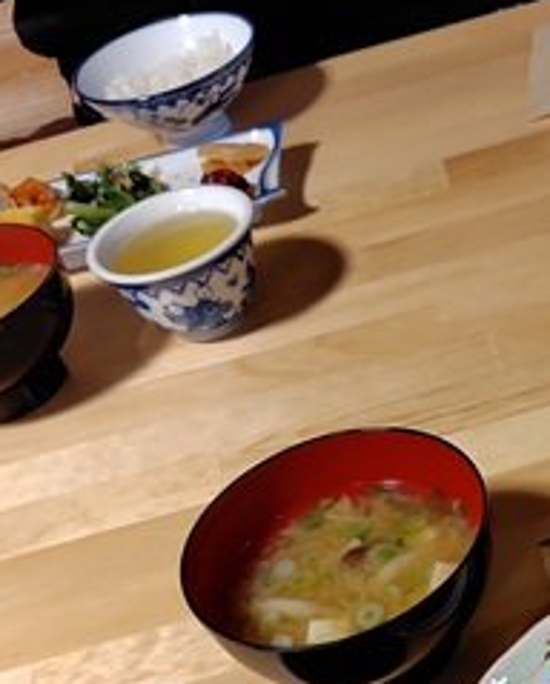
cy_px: 698
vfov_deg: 29.2
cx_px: 613
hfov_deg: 23.8
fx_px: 1218
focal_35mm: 60
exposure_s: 1/50
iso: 669
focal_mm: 5.6
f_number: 1.9
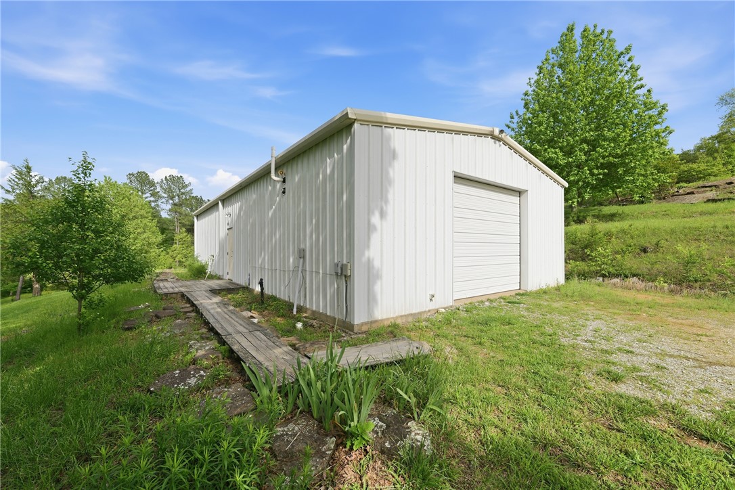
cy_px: 245
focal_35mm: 14
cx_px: 368
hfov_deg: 104.3
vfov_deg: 81.2
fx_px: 286
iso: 400
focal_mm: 14
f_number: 8
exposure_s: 1/1000
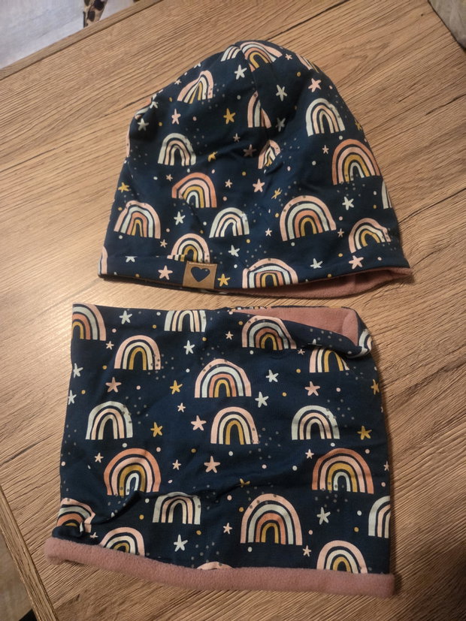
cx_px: 233
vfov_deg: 73.9
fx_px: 413
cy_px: 310
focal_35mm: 23
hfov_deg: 58.9
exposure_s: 1/100
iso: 2000
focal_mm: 5.4
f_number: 1.8
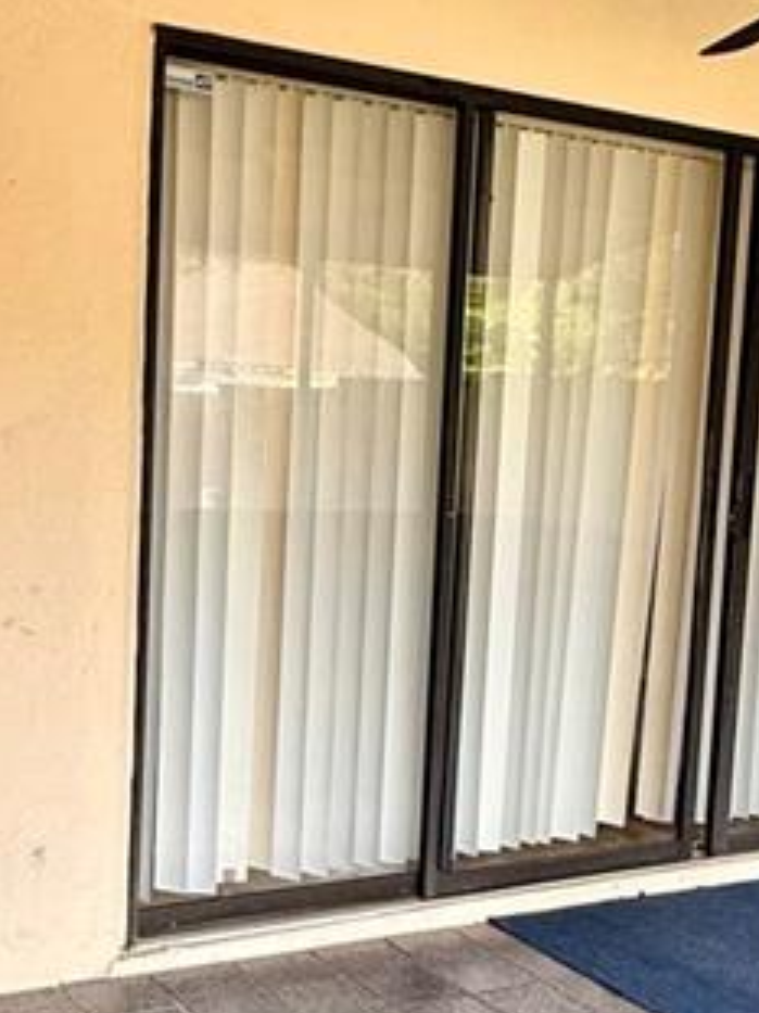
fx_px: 1580
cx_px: 391
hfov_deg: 27.0
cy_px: 622
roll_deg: -3.0
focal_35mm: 54
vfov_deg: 35.4
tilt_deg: -6.5
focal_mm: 2.22
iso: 80
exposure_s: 1/99
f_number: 2.2
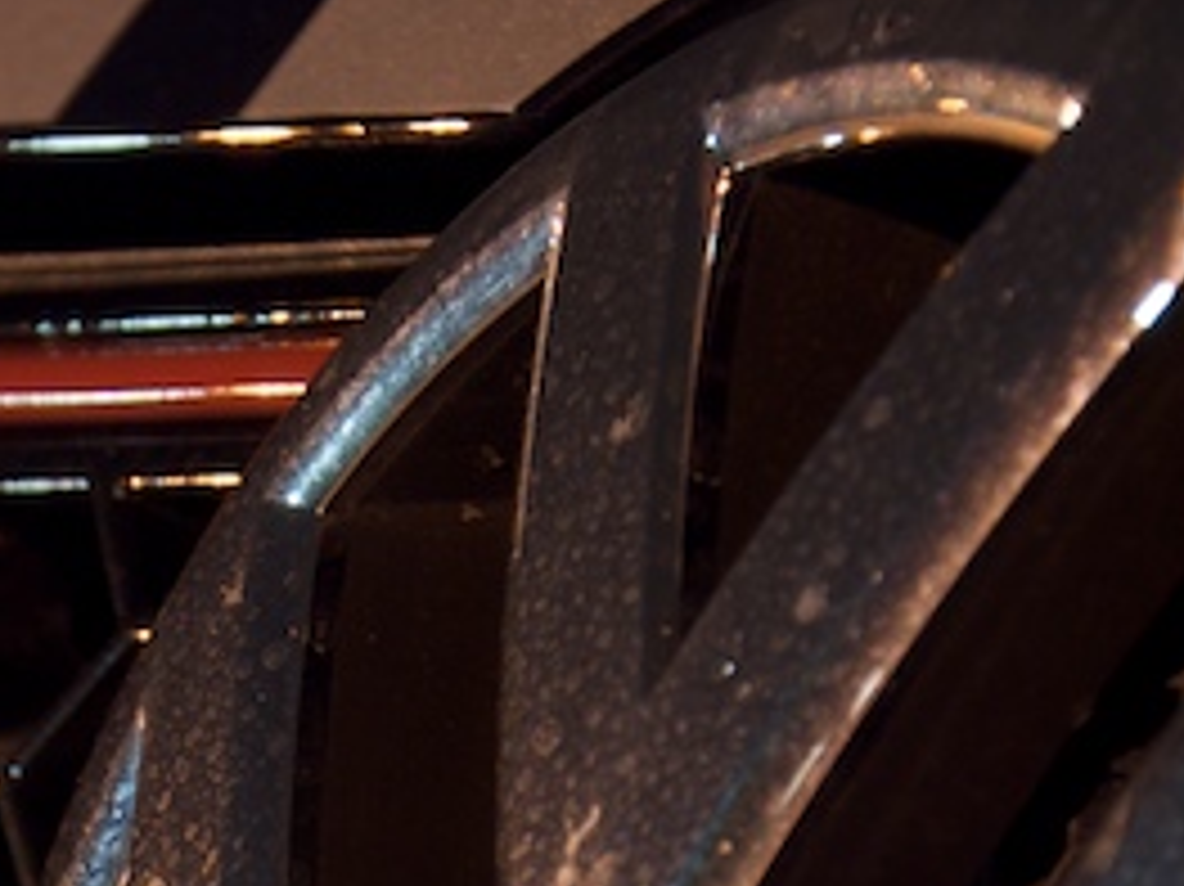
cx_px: -81
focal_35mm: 450
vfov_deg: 3.3
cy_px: 1244
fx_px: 15385
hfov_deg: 4.4
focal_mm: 80
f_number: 5.6
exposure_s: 25
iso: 200
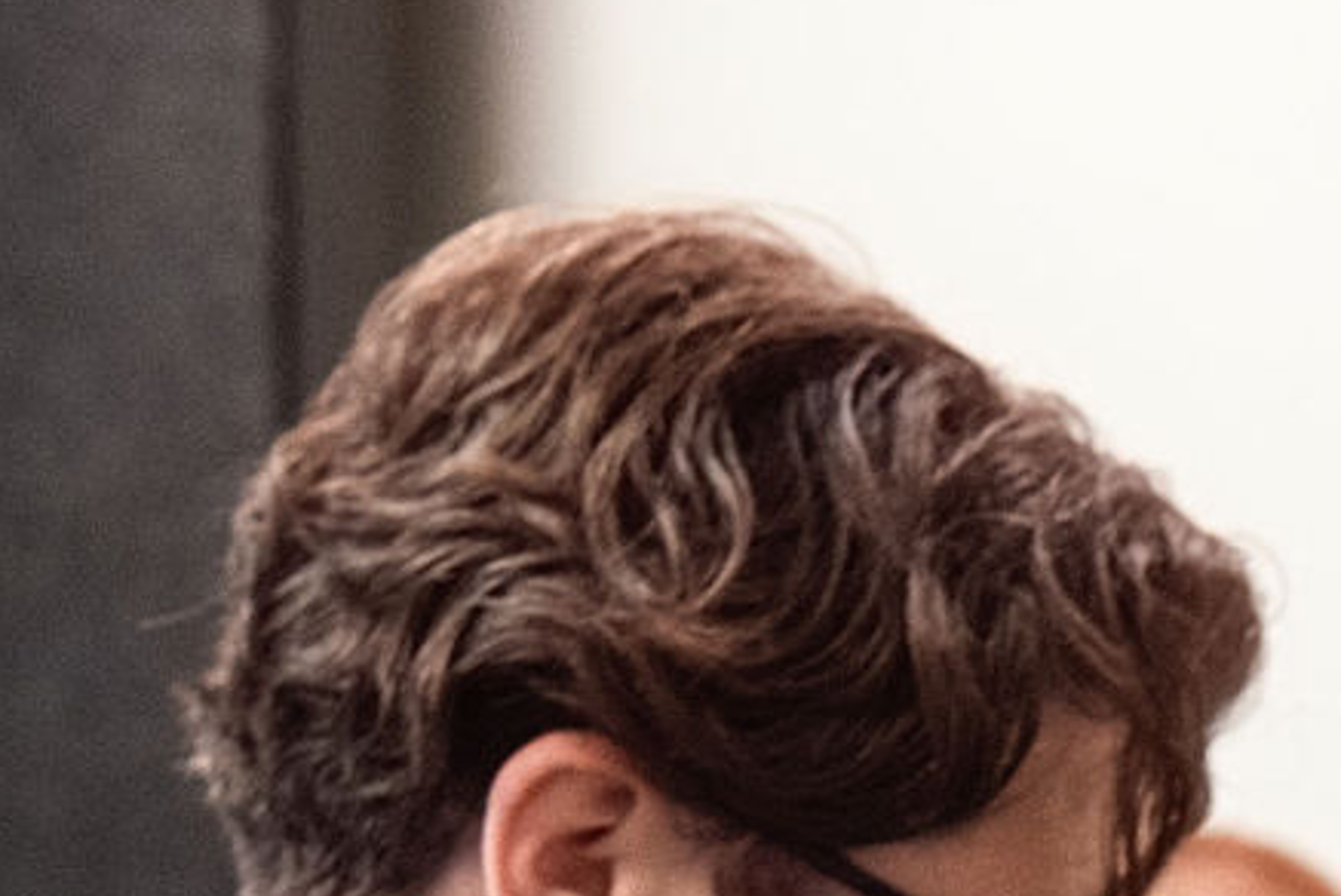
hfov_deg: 13.4
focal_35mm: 150
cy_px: 1548
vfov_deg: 8.8
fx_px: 5591
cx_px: 1534
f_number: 4
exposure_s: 1/160
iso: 5000
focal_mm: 41
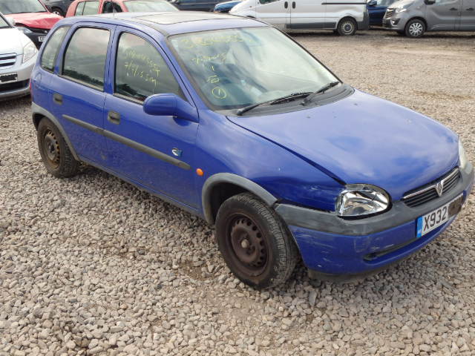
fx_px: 521
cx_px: 238
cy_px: 178
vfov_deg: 37.7
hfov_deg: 49.0
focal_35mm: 38
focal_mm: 6.8
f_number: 4.6
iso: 125
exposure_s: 1/250
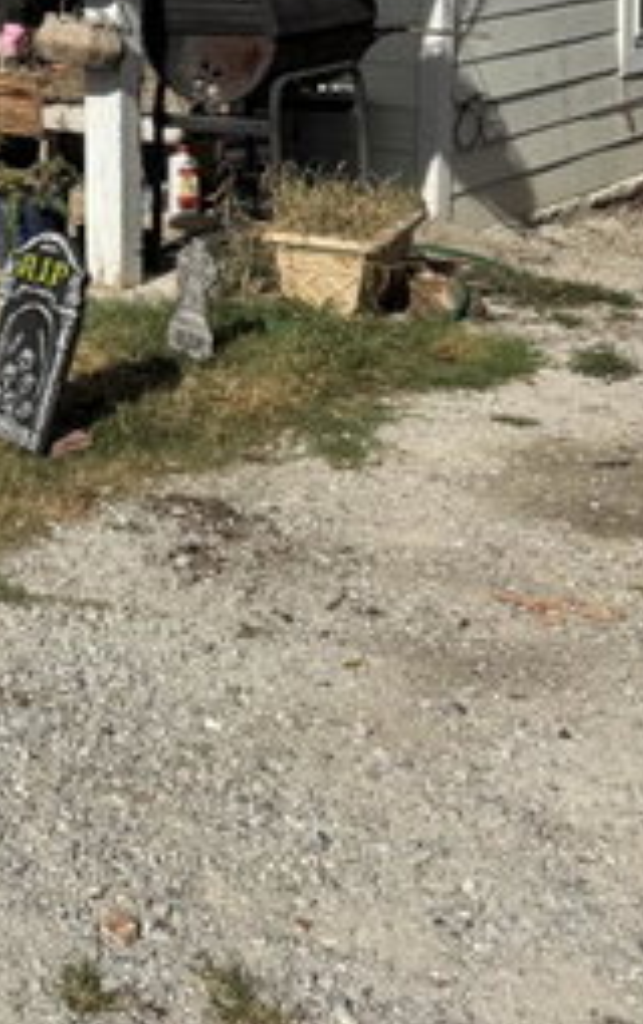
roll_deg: +0.4
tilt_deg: -3.1
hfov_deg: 17.9
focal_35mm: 68
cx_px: -205
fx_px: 1901
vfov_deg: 27.8
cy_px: -74
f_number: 1.78
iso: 80
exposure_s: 1/7092
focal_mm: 6.76
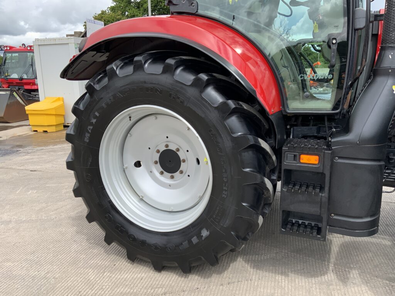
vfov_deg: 48.2
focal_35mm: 29
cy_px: 148
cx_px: 198
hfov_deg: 61.7
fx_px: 331
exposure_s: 1/978
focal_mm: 3
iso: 16
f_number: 1.8
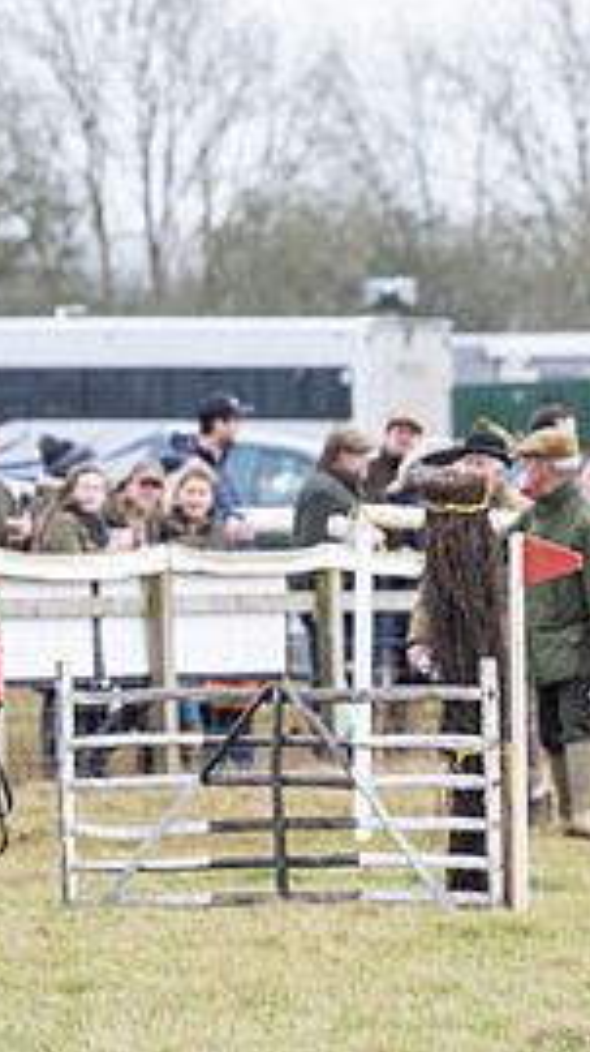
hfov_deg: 2.3
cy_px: 719
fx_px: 14764
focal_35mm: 530
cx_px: -229
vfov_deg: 4.1
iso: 800
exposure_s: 1/1250
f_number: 4
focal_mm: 130
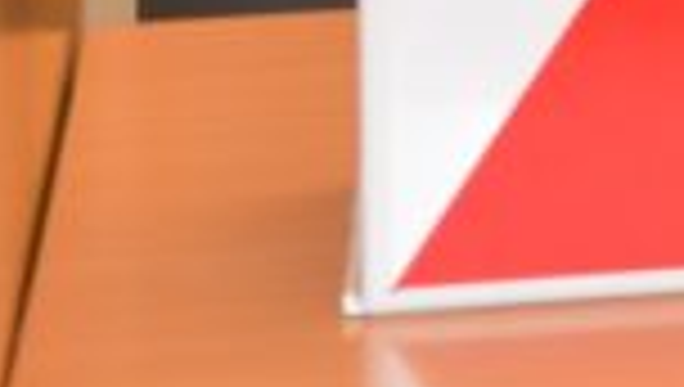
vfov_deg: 3.9
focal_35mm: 301
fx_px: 5467
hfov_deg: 6.8
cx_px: 1670
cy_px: -747
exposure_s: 1/80
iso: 800
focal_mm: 38
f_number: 4.5
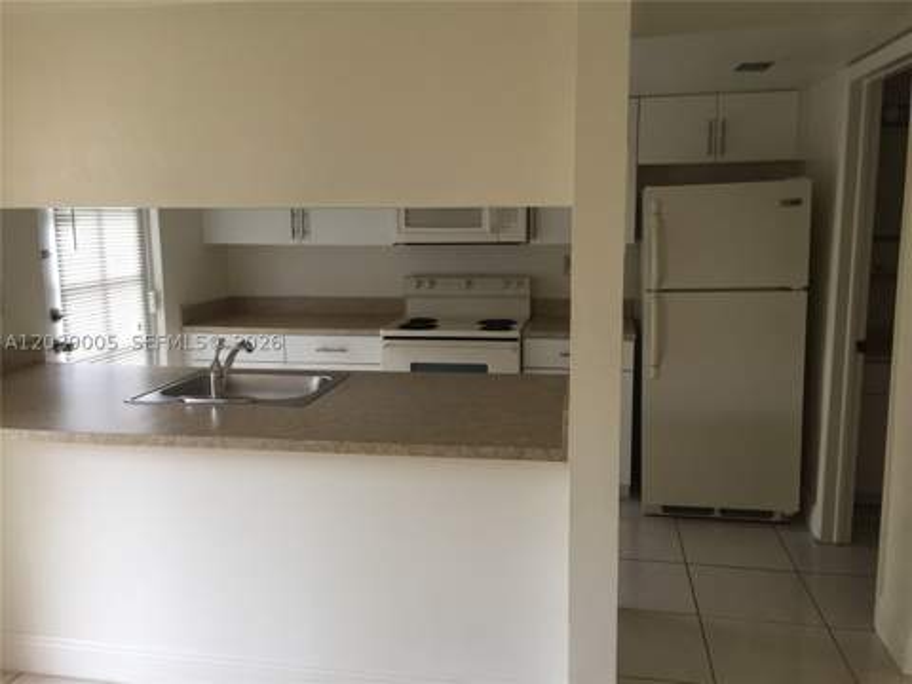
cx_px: 456
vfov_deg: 48.2
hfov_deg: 61.7
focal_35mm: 29
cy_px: 342
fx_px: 764
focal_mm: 4.15
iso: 40
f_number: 2.2
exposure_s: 1/30
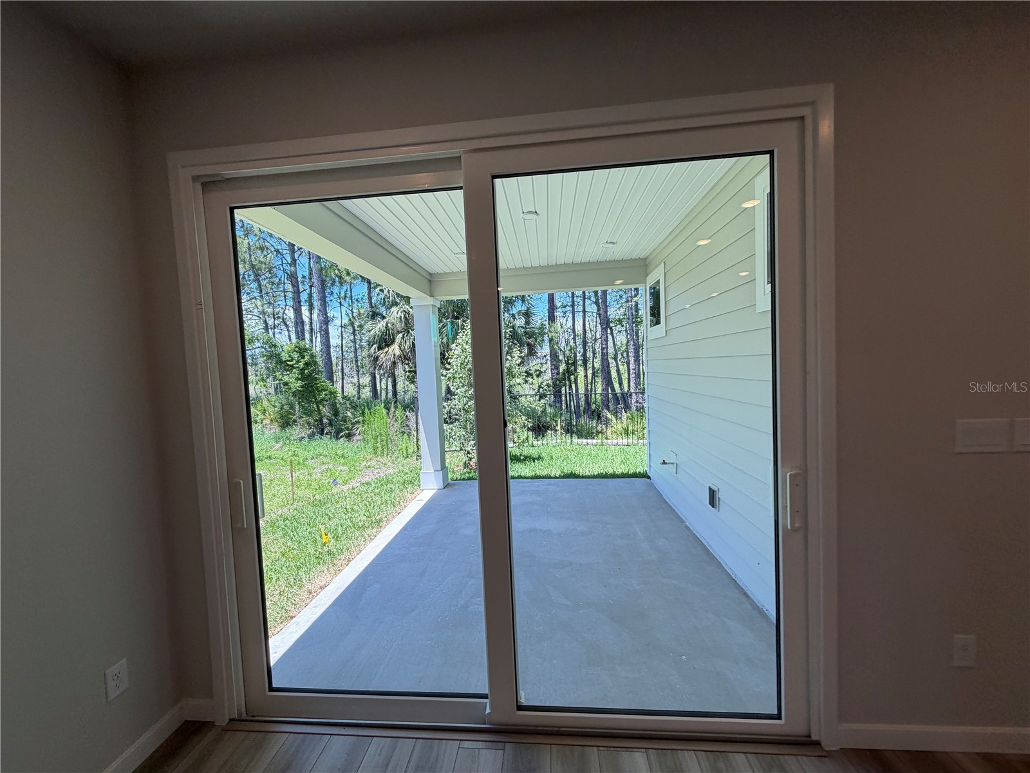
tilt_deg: +0.5
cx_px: 515
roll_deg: +2.2
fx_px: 417
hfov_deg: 102.1
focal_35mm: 14
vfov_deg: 85.7
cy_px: 386
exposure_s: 1/154
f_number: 2.2
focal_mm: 2.22
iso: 40
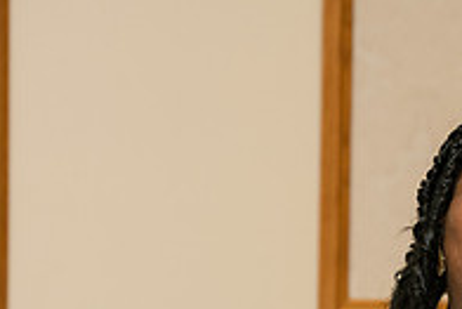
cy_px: 452
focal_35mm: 310
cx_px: 526
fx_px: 3981
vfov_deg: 4.4
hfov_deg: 6.6
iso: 1600
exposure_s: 1/200
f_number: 5
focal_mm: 105
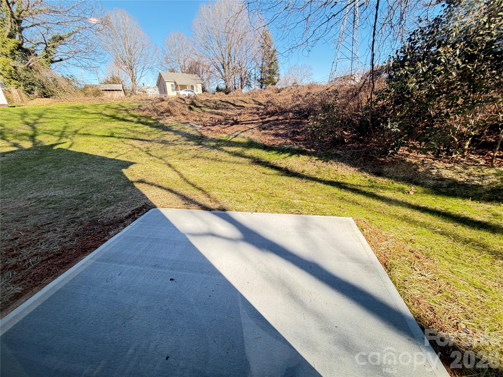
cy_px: 188
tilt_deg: -21.3
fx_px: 203
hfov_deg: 102.1
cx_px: 252
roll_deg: +1.6
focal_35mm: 14
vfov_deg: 85.7
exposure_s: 1/121
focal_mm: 2.22
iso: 64
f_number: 2.2
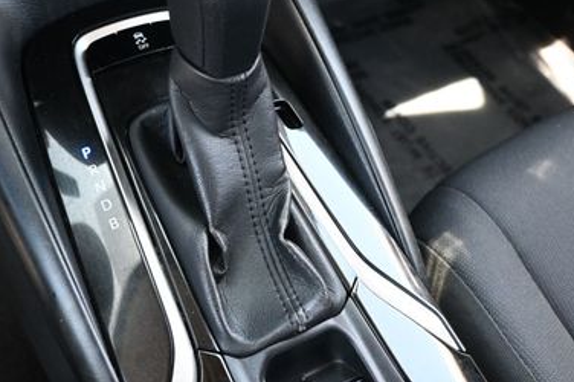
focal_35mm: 46
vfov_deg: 29.2
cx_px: 218
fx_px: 733
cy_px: 171
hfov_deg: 42.5
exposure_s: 1/125
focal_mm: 18
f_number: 3.5
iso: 1250
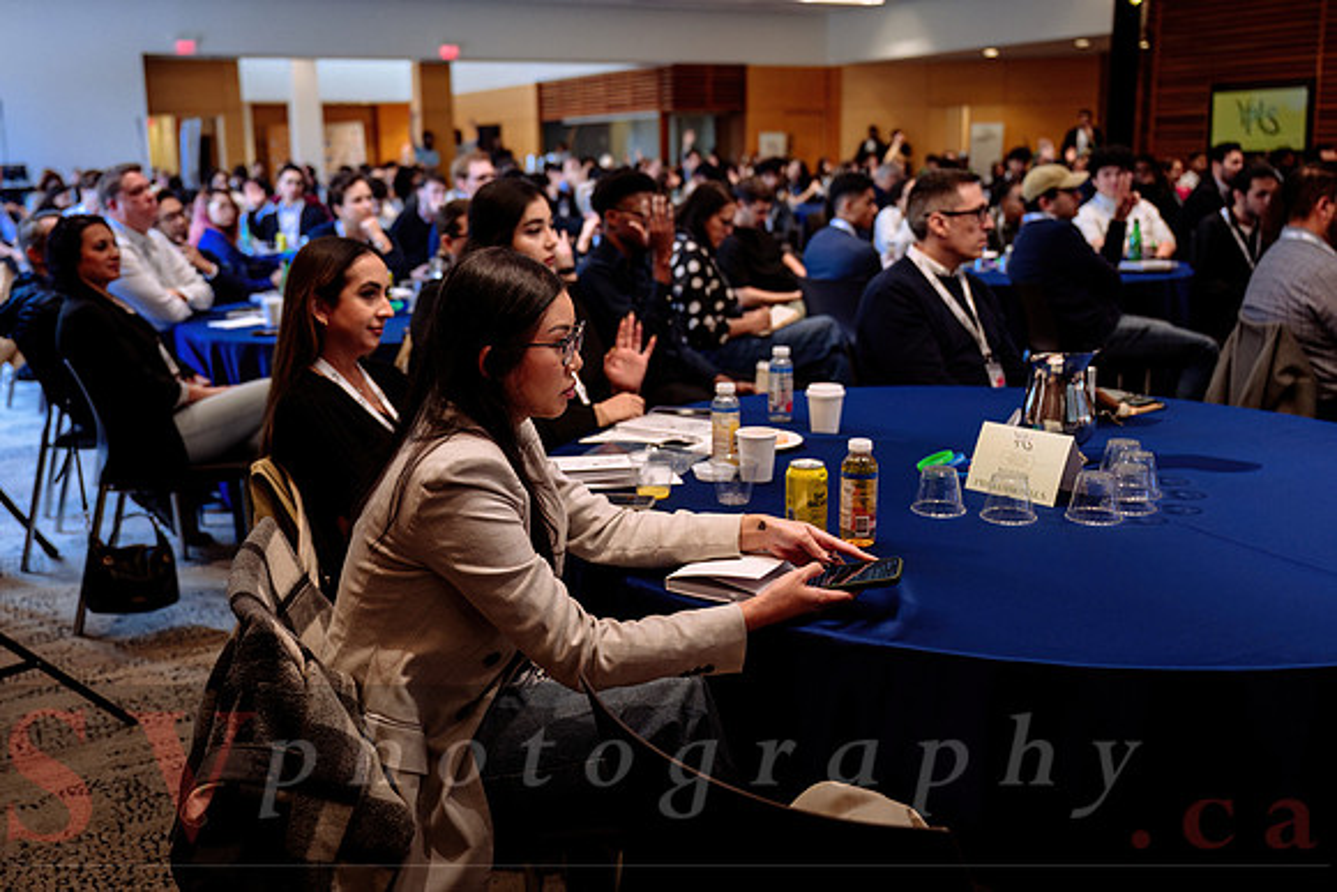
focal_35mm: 35
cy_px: 403
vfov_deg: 38.3
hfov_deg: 54.9
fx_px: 1284
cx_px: 603
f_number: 2.8
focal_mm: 31.5
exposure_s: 1/160
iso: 640
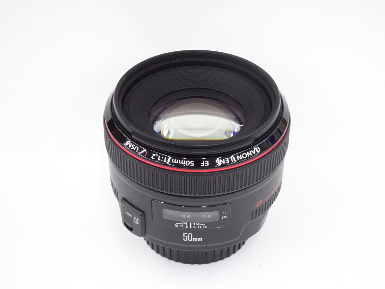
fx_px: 779
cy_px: 144
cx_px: 192
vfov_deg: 21.0
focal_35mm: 70
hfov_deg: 27.8
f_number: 5
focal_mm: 12.01
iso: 800
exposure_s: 1/80
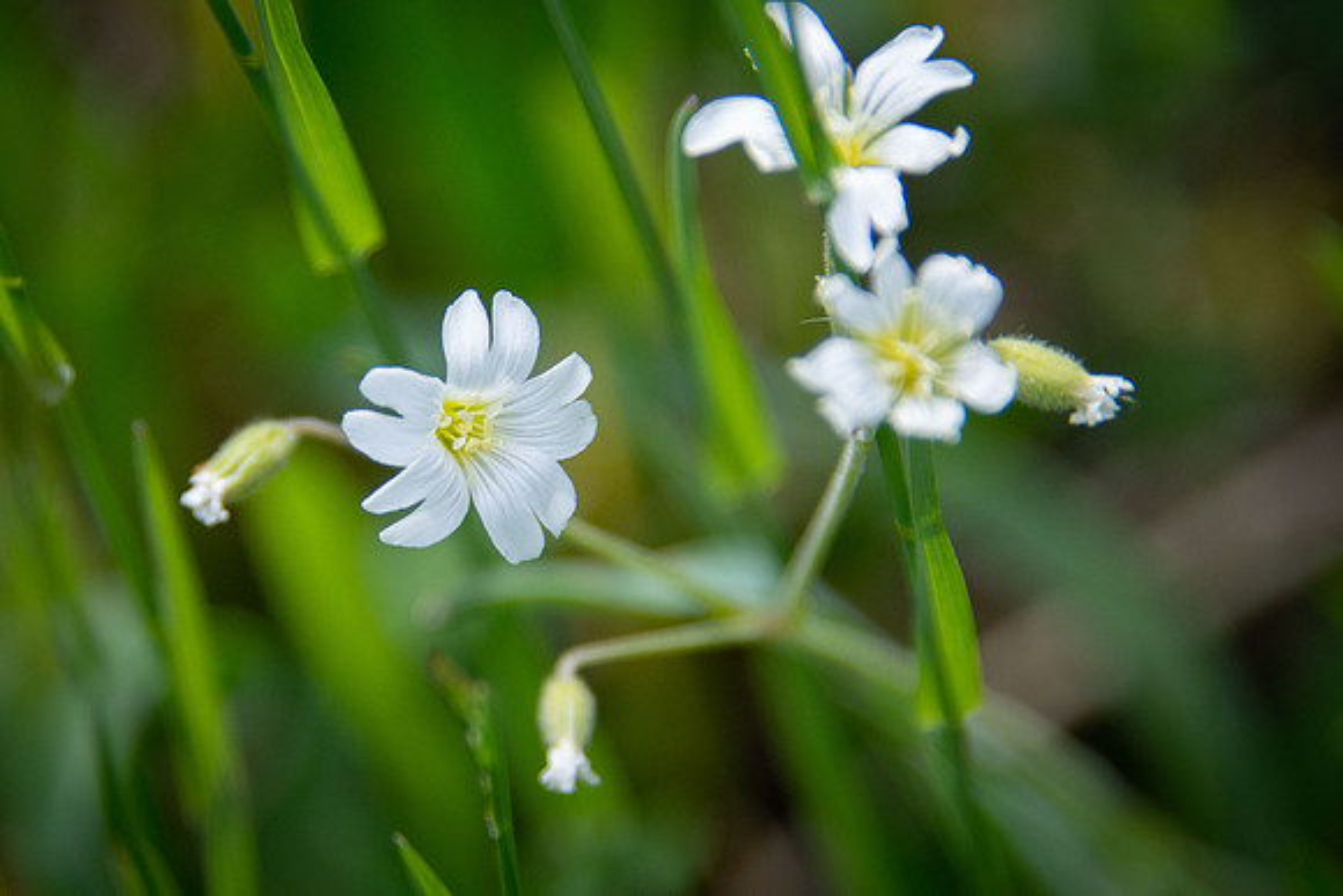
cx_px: 458
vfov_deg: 2.6
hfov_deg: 3.9
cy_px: 492
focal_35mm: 527
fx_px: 19664
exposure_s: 1/1600
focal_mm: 300
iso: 1000
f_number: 5.6
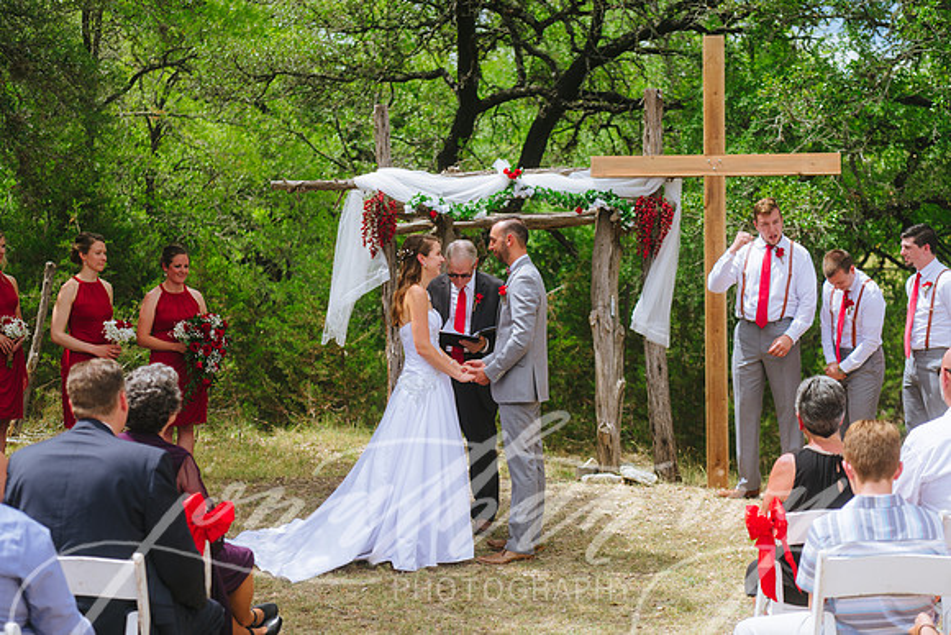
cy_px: 318
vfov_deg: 19.5
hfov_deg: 28.8
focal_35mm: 70
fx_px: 1850
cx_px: 476
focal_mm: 70
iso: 160
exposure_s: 1/1600
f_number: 2.8
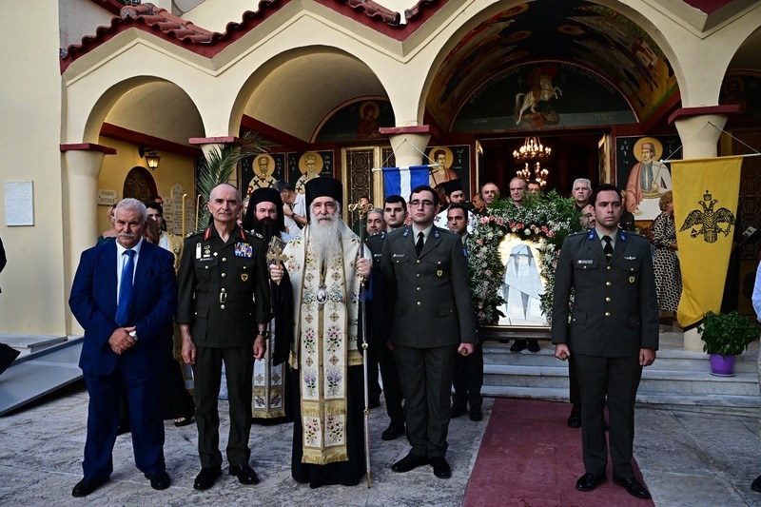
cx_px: 380
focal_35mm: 29
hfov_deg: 63.7
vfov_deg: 44.9
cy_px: 254
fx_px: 613
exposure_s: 1/400
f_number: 10
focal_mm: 29
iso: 4000
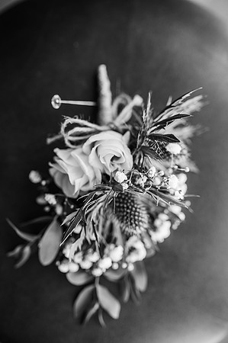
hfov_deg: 37.8
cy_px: 172
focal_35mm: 35
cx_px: 114
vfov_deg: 54.5
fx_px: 333
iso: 250
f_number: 2.8
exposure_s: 1/200
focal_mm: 35
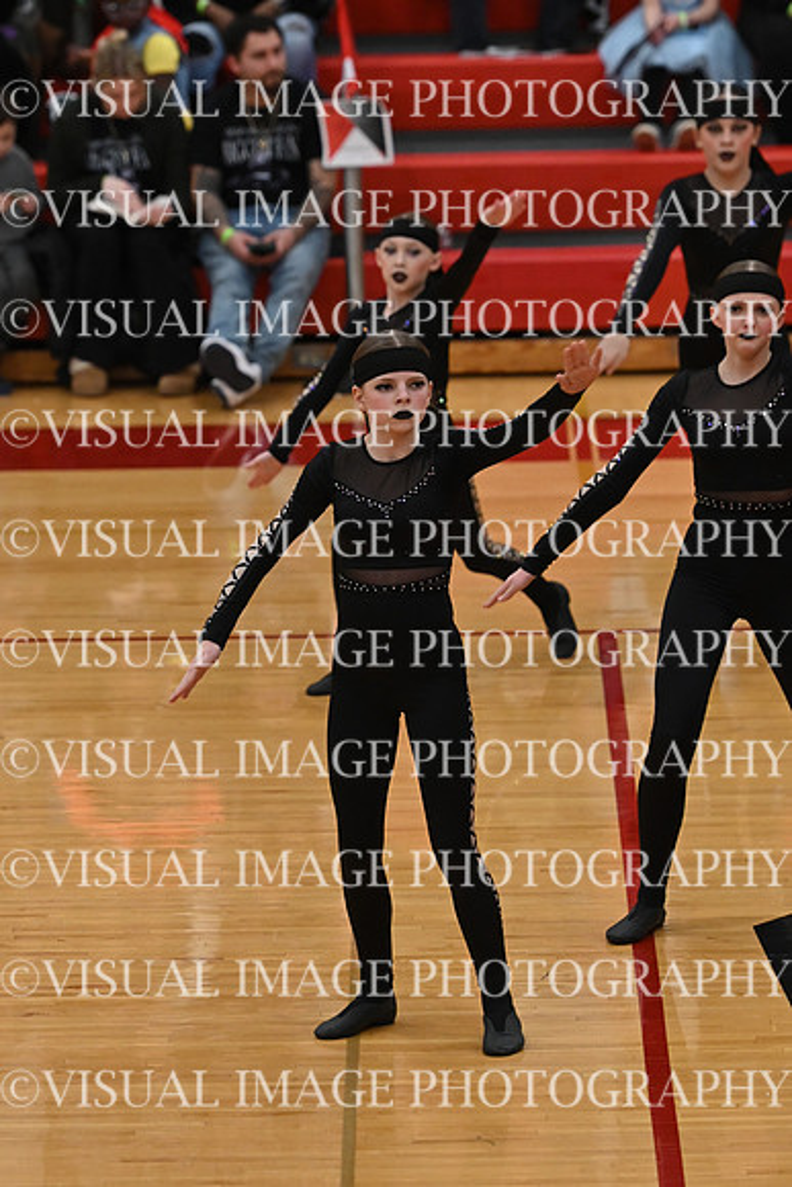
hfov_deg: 5.6
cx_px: 396
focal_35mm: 247
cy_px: 594
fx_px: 8146
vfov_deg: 8.3
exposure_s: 1/400
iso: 3200
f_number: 4
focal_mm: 165
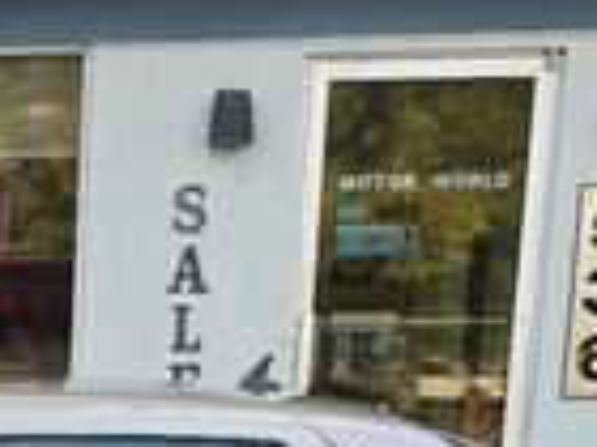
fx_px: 1811
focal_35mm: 105
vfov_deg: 13.1
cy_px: 736
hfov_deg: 17.2
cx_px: -243
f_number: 1.7
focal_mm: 6.3
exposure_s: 1/180
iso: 20
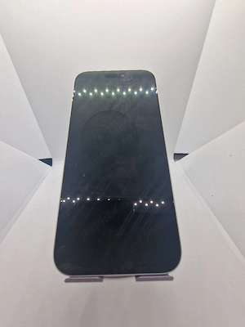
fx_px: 123
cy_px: 164
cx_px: 122
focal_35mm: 13
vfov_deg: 106.2
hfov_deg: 89.9
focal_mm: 2.2
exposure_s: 1/133
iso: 50
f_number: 2.2
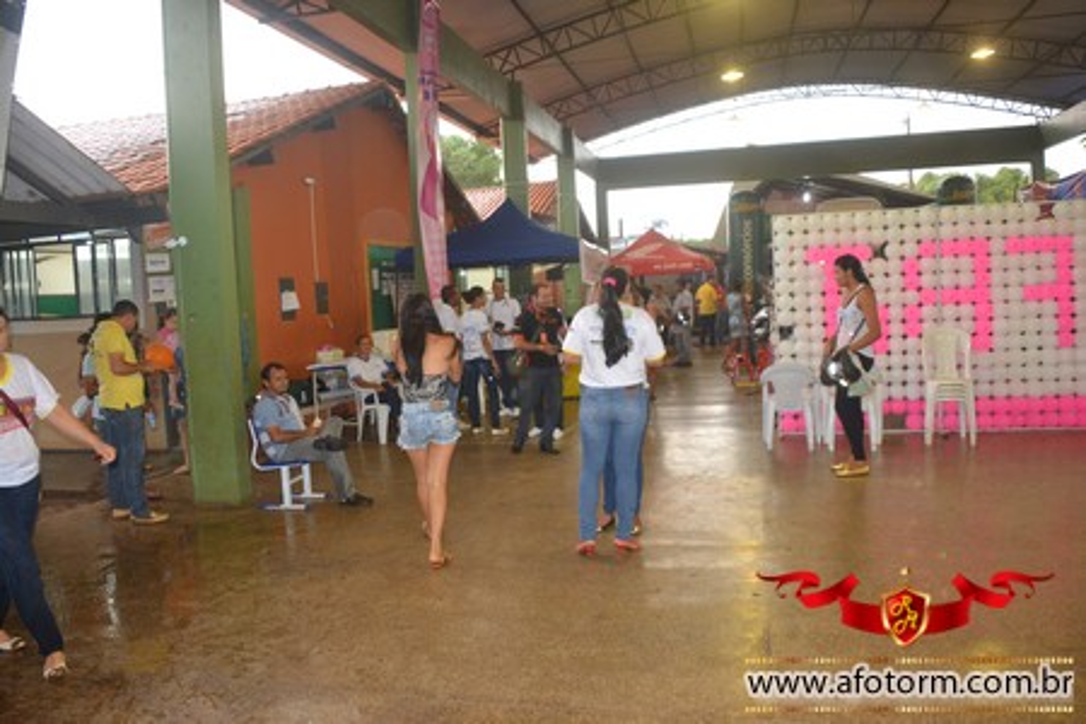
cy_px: 362
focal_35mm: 30
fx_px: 905
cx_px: 543
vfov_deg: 43.6
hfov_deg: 61.9
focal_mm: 20
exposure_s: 1/60
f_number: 3.5
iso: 800
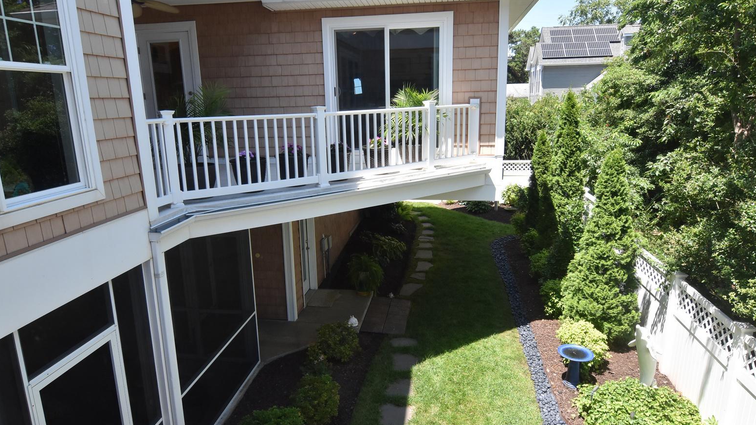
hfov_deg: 75.1
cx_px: 367
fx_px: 492
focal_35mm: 25
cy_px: 222
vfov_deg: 46.7
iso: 800
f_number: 10
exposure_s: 1/400
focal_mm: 15
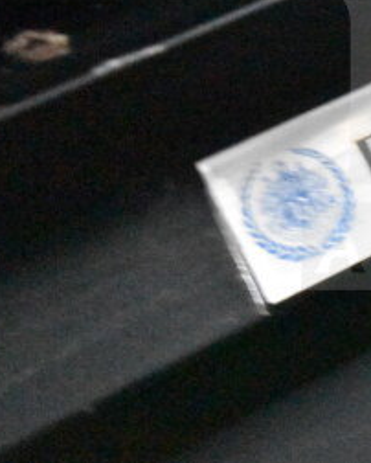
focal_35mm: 187
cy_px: 144
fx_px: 2565
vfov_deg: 10.3
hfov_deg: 8.1
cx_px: 507
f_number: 5.6
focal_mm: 55
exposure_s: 1/8
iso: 25600
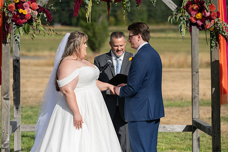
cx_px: 114
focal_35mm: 150
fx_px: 950
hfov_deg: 13.7
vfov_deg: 9.2
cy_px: 76
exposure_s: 1/8000
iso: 400
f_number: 4.5
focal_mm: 150
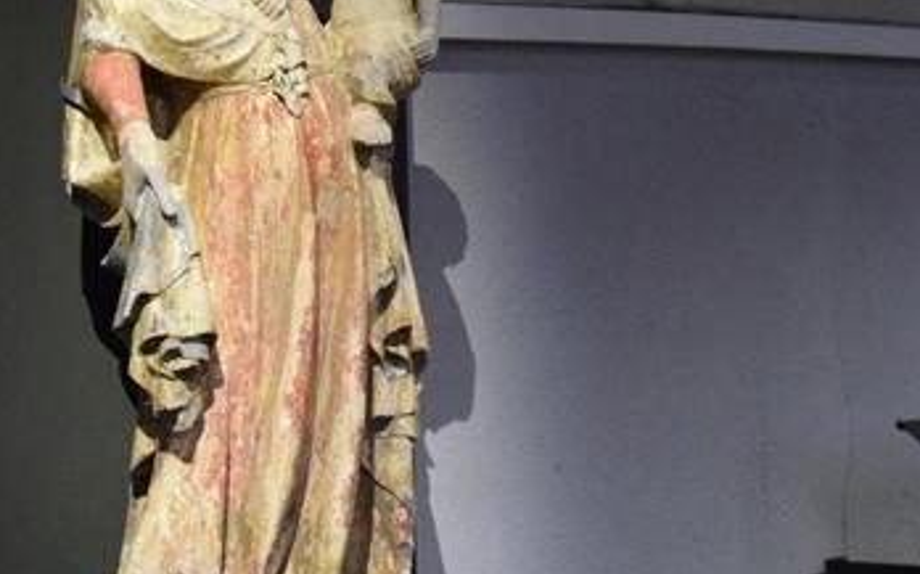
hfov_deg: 23.8
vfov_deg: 14.8
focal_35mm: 87
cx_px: 550
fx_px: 2180
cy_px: 66
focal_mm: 22
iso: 5000
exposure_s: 1/60
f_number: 3.8
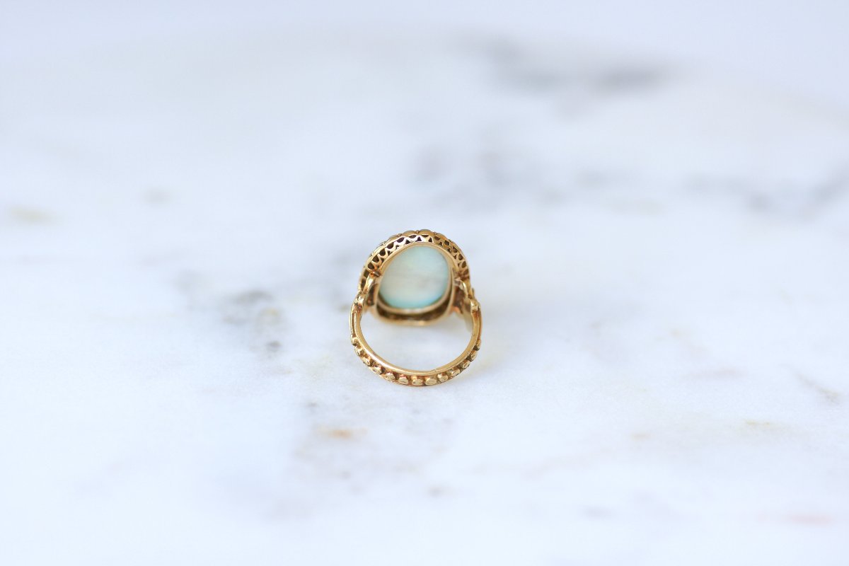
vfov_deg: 13.0
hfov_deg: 19.5
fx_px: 2476
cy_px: 283
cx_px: 424
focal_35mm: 105
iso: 200
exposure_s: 1/125
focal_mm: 70
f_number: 3.2
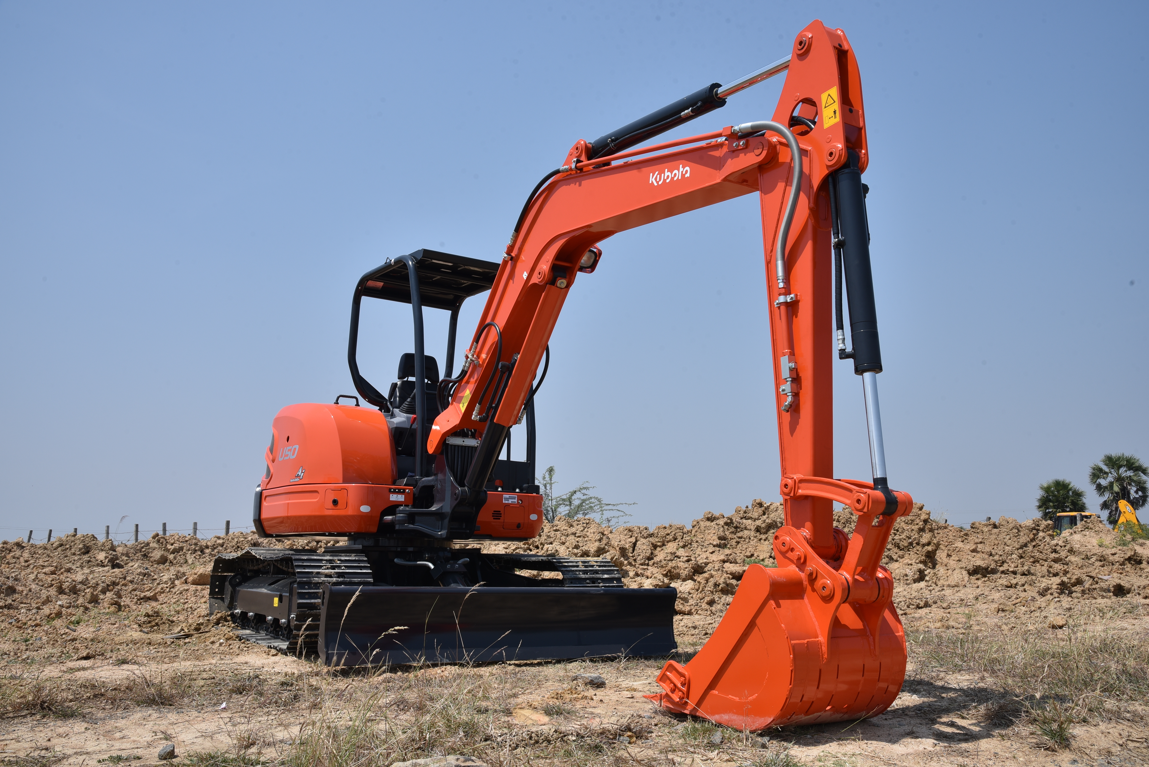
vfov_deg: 41.1
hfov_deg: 58.7
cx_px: 574
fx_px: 1022
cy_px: 384
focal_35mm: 32
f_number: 14
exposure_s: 1/160
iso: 160
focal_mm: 32
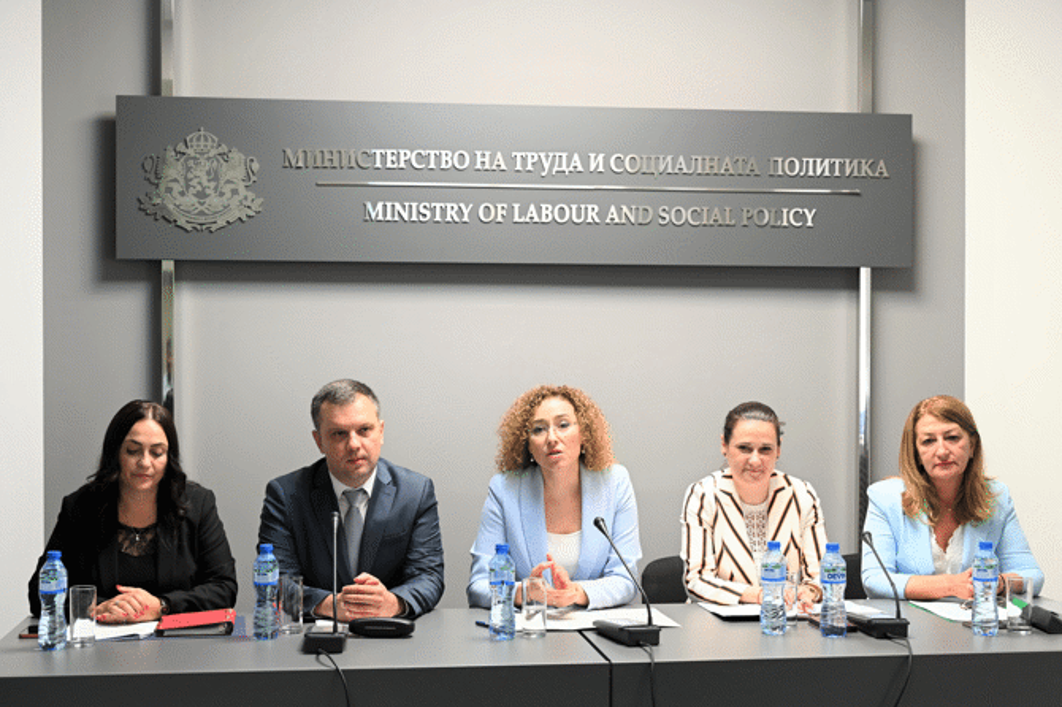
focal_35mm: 49
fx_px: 1445
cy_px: 373
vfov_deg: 27.5
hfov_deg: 40.4
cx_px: 509
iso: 720
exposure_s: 1/50
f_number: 4
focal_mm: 45
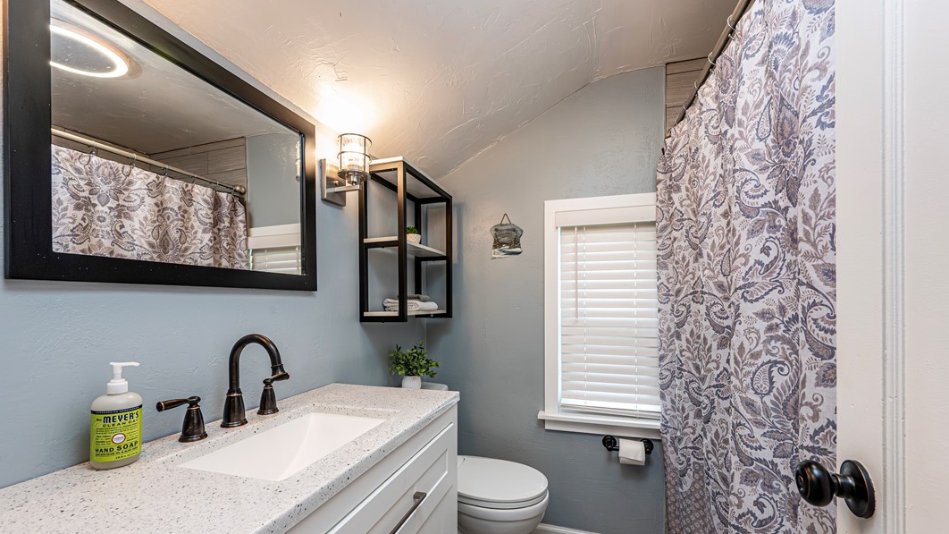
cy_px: 291
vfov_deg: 70.4
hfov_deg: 103.0
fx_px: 377
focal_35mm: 15
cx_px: 470
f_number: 8
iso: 2500
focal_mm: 14
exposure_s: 1/160
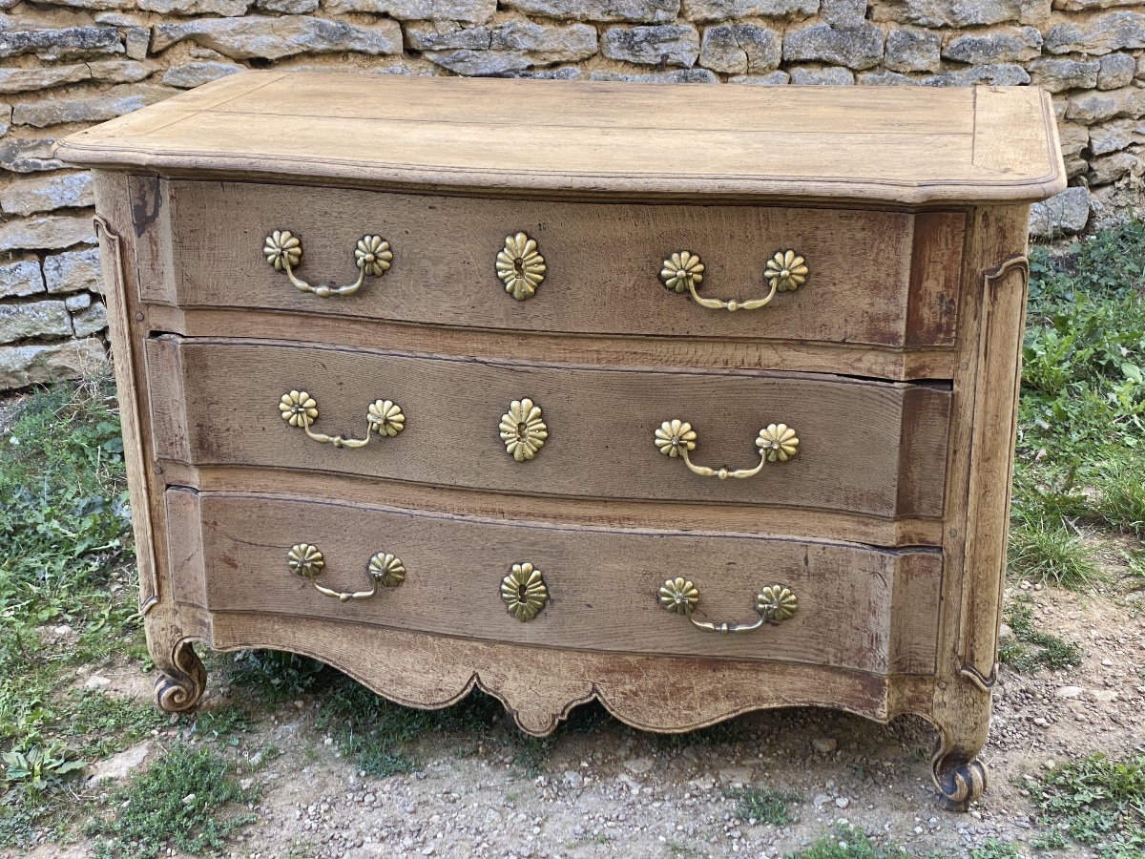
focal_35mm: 52
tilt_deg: -20.1
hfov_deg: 36.8
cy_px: 430
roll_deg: -2.2
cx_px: 572
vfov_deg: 28.0
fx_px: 1720
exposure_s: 1/121
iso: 50
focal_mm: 6
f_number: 2
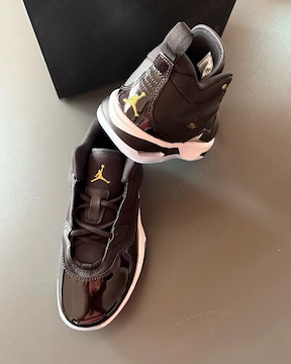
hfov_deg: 54.9
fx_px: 280
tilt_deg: -67.9
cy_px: 184
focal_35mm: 26
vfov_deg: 66.0
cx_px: 143
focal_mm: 6.76
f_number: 1.78
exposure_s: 1/44
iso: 800
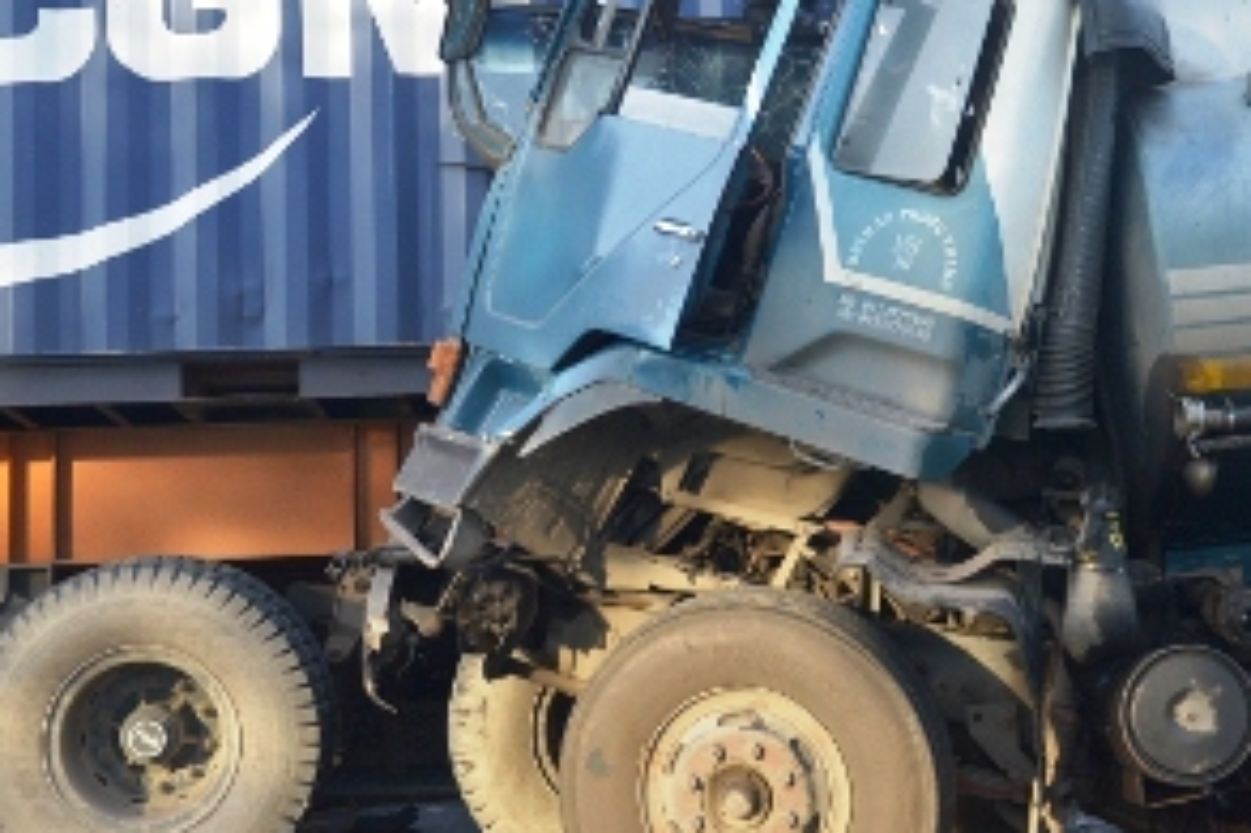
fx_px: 2883
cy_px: 288
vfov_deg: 16.4
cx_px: 909
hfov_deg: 24.3
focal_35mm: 83
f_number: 4.2
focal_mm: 30
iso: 100
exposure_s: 1/60
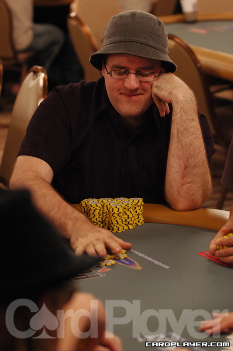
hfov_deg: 9.6
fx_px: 1387
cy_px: 176
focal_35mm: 142
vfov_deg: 14.4
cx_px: 116
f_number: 2.8
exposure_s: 1/60
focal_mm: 95
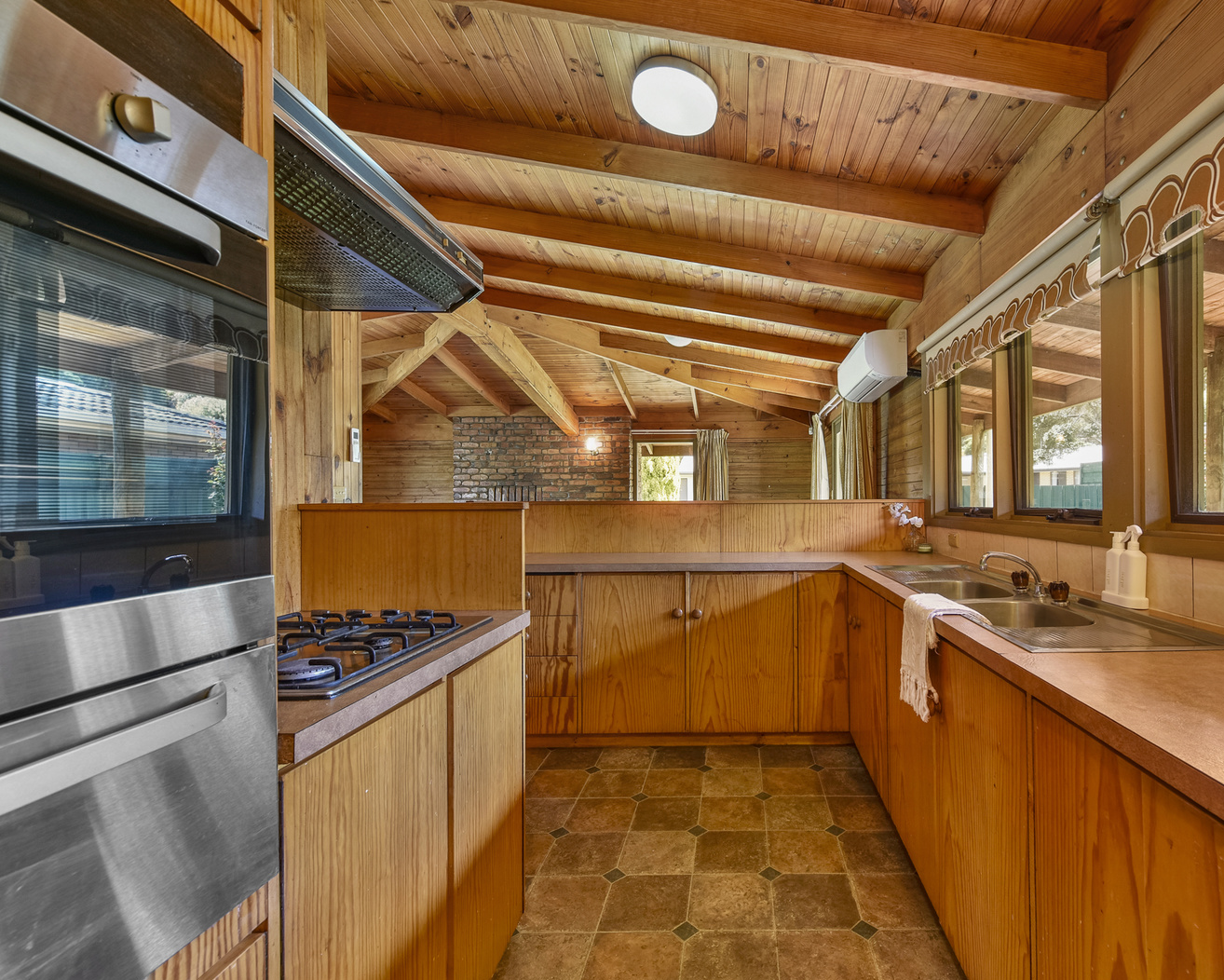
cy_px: 490
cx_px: 738
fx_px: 580
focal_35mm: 16
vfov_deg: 80.4
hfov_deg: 91.8
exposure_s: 1
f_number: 11
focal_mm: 14
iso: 160
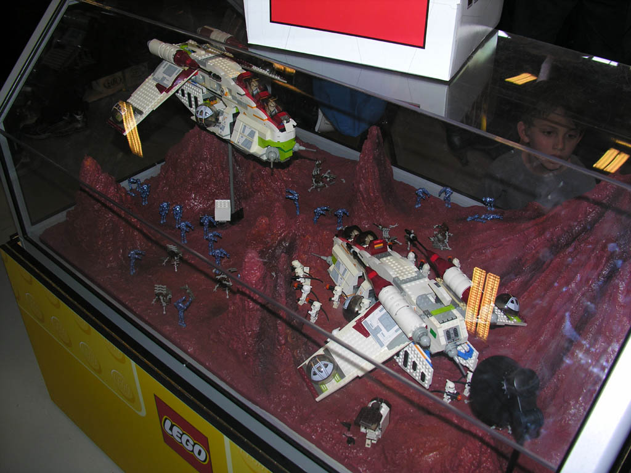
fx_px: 638
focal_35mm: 35
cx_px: 316
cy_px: 236
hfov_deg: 52.6
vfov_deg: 40.7
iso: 50
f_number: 2.8
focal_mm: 8.9
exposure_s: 1/60.1
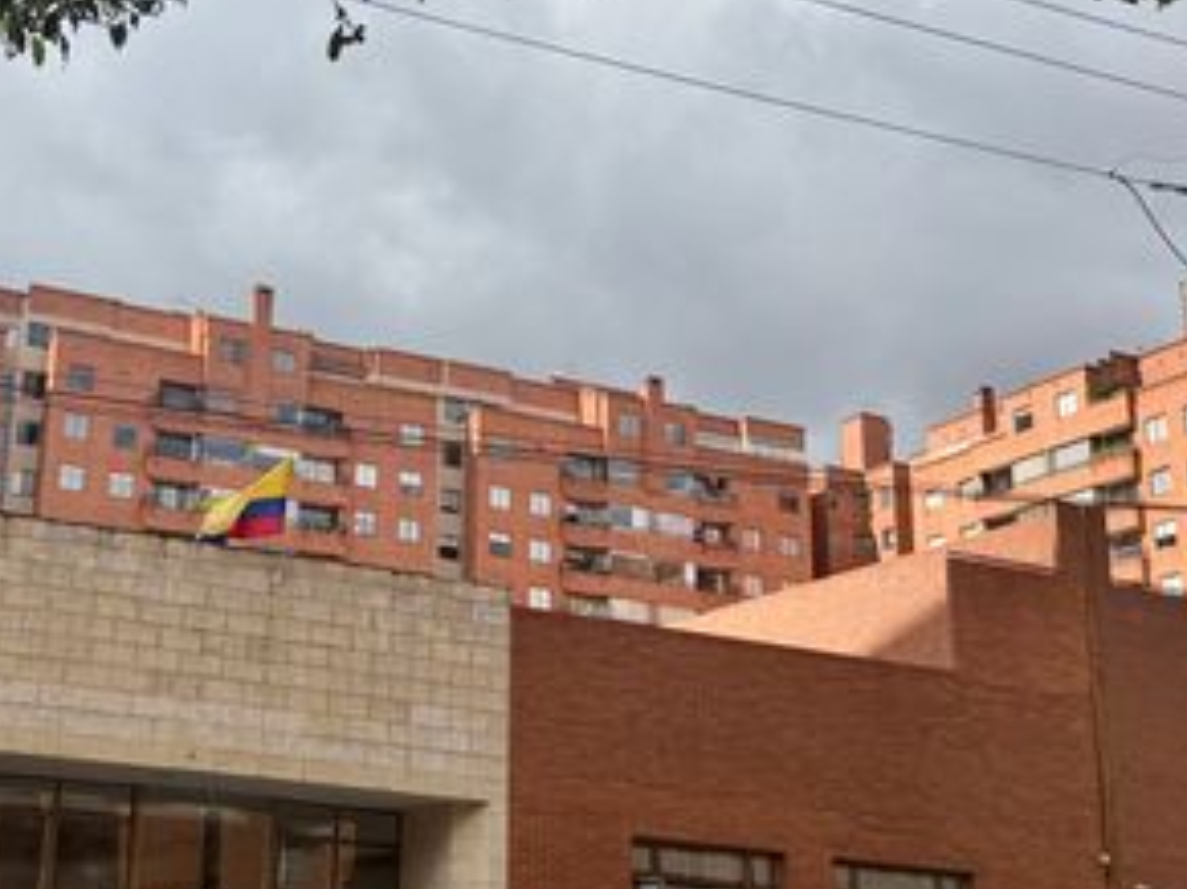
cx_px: 283
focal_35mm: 55
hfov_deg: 34.2
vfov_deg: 26.5
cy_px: 400
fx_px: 1885
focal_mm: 6.76
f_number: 1.78
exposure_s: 1/6173
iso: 80
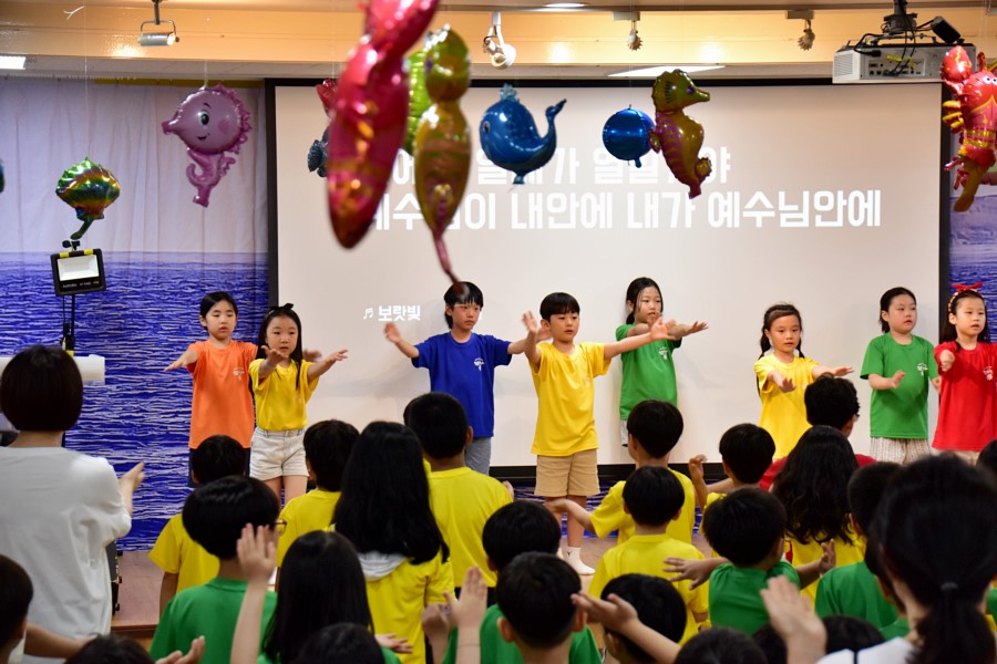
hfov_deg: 18.2
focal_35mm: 112
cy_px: 332
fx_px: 3115
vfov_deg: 12.2
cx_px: 498
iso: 800
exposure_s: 1/50
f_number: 5.6
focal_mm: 75
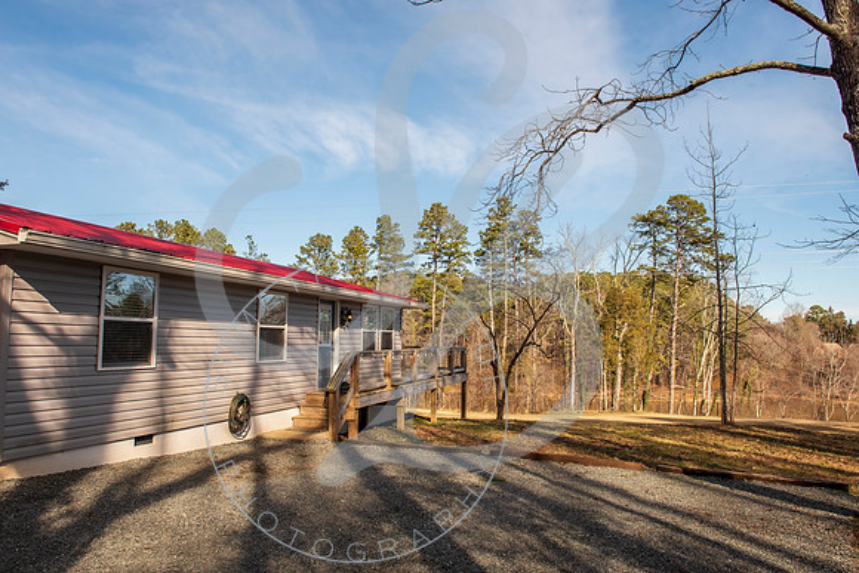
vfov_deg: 52.2
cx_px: 424
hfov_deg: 72.5
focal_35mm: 25
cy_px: 287
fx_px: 585
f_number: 10
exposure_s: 1/320
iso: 200
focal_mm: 24
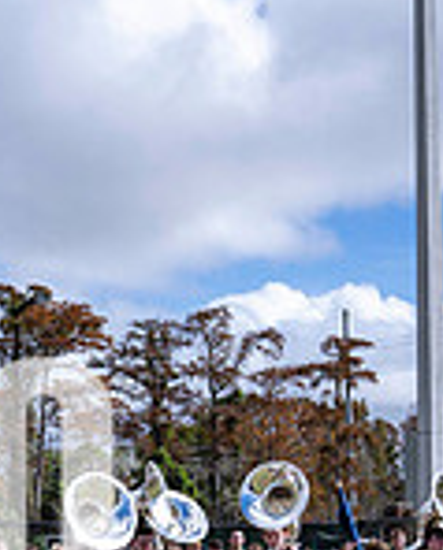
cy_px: 533
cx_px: -168
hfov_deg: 16.4
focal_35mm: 88
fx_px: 1438
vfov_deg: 21.0
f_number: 2.8
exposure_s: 1/1250
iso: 64
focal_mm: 24
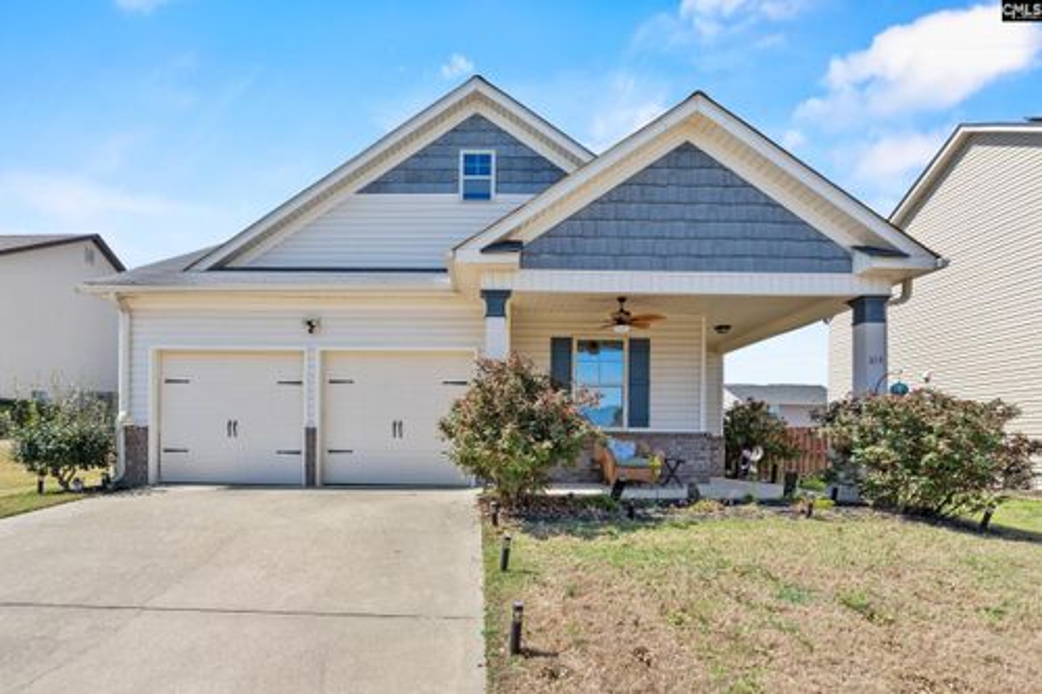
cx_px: 521
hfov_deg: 95.0
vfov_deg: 72.0
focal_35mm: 16
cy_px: 347
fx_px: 477
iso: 200
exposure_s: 1/500
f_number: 6.3
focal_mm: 11
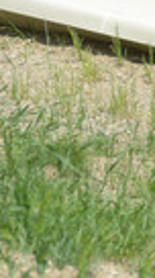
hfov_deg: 2.0
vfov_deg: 3.6
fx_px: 4428
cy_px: 97
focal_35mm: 603
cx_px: 402
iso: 200
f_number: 6.3
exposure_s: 1/640
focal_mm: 195
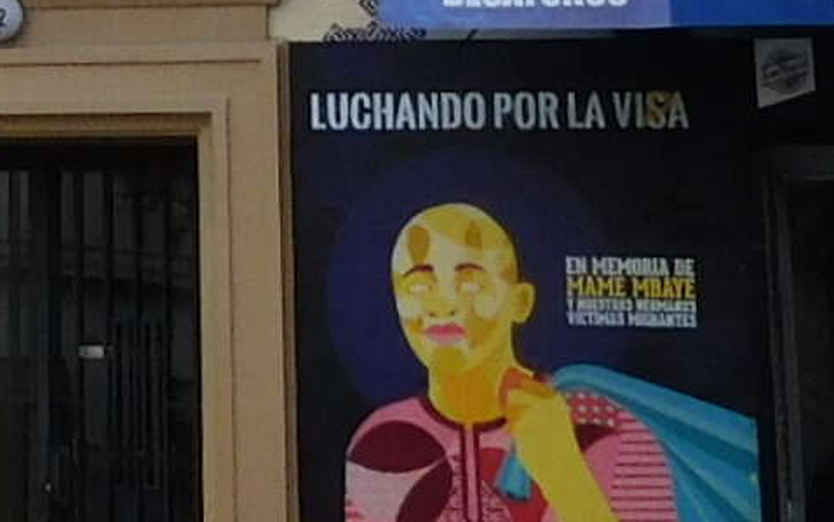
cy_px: -912
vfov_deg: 7.2
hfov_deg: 12.1
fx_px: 3775
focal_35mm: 166
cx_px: -381
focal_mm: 4
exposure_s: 1/400
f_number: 3
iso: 125
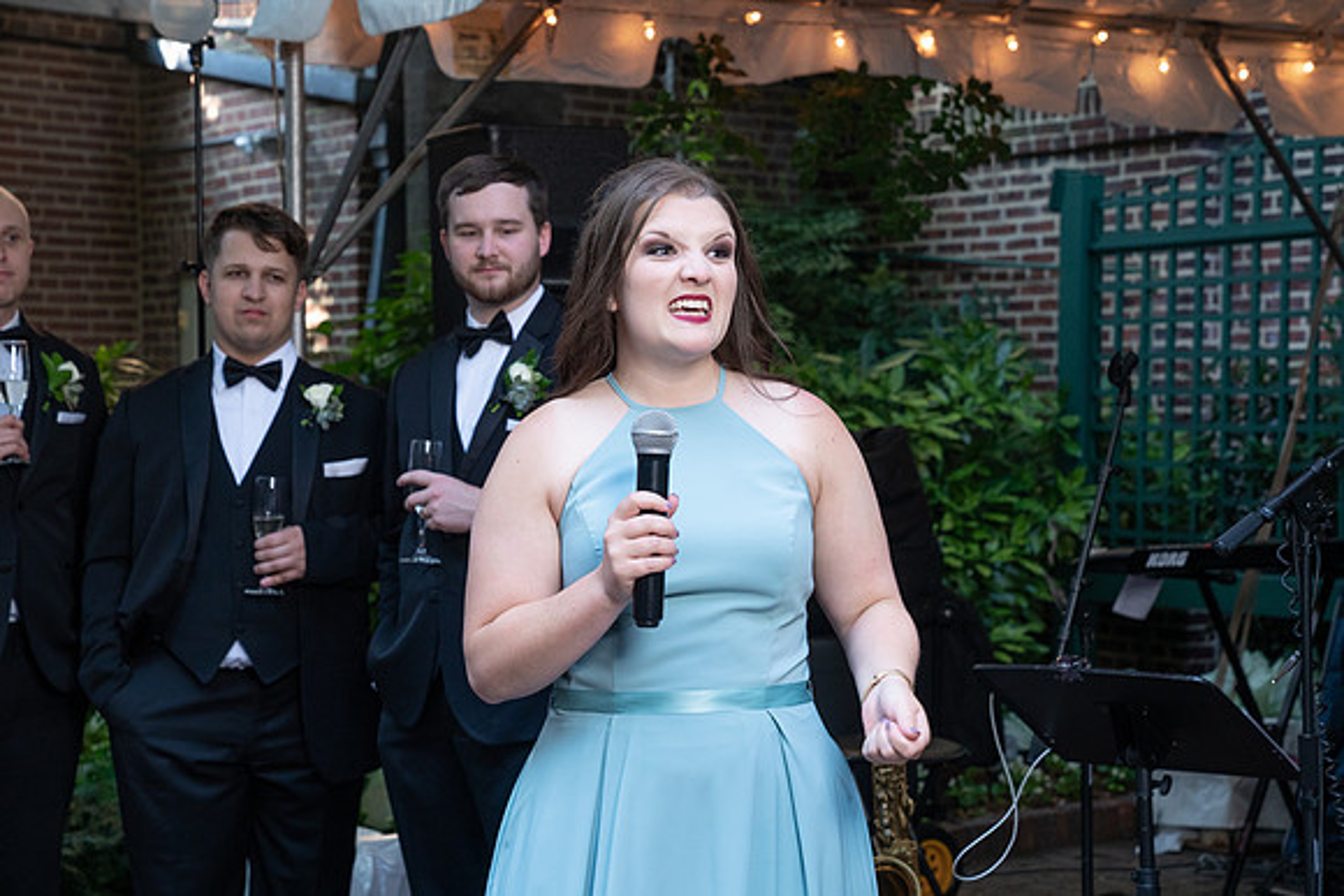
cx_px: 698
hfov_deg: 28.6
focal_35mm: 71
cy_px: 465
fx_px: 2638
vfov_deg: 19.3
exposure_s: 1/250
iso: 1250
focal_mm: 68
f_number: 5.6
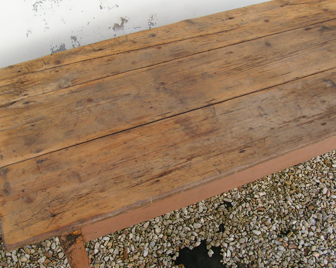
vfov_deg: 35.7
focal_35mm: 42
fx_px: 418
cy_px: 134
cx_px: 154
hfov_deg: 43.8
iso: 50
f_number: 5.6
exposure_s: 1/125
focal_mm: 5.8
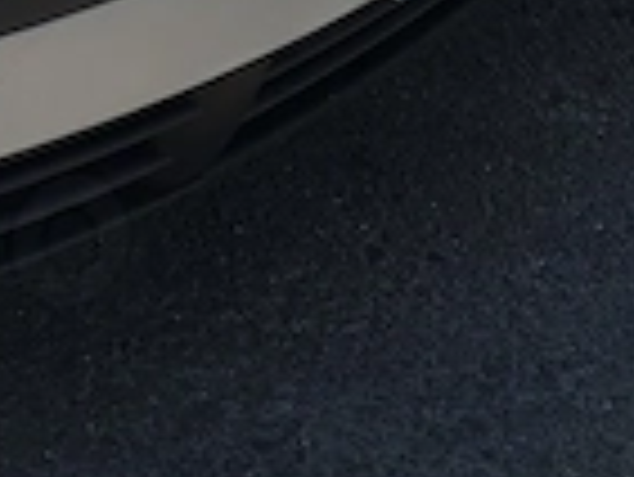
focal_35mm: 163
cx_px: -877
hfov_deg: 10.5
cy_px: -540
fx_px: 2988
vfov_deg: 8.5
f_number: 1.7
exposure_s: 1/989
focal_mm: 6.3
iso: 12
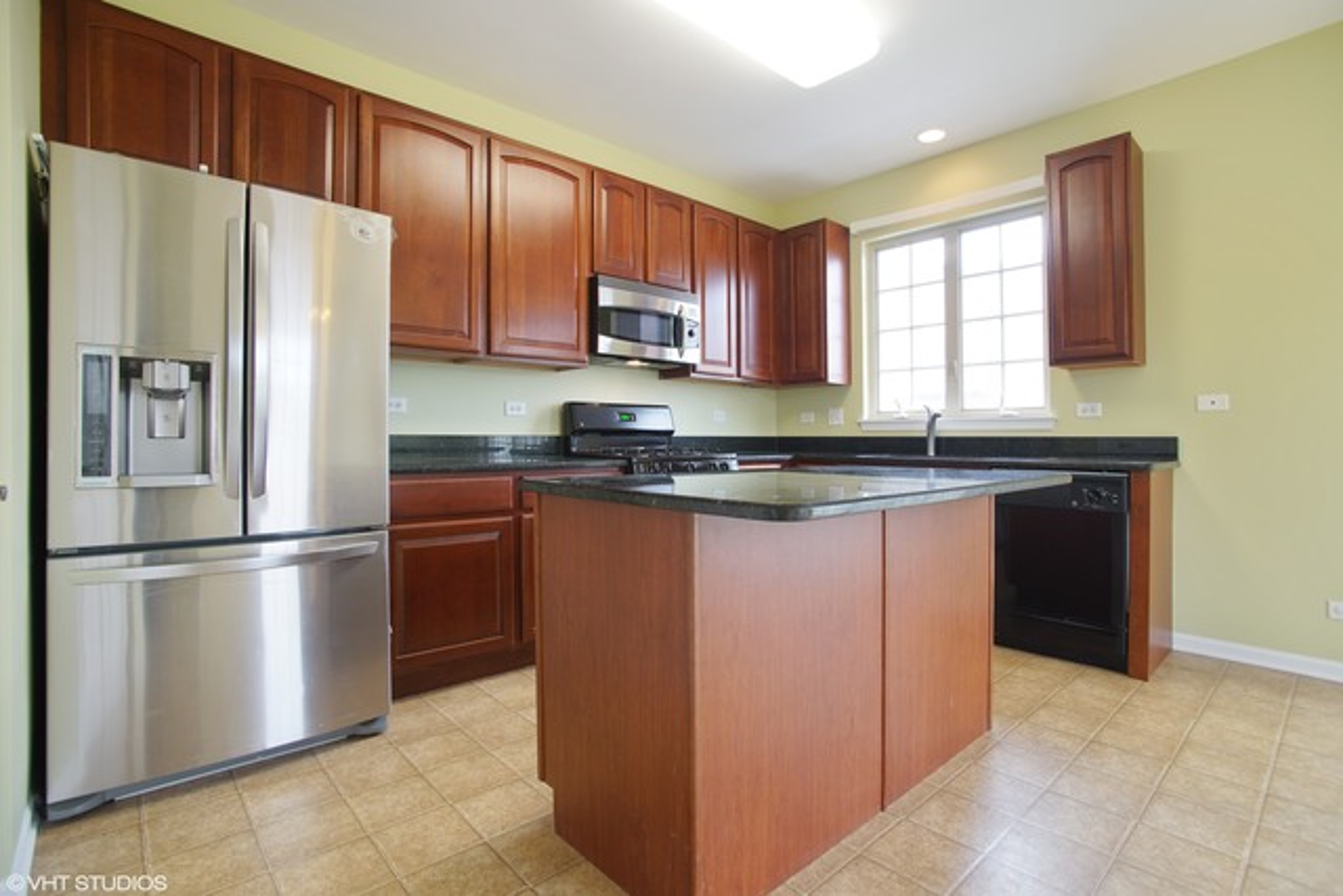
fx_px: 634
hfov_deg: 93.3
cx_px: 672
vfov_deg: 70.5
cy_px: 448
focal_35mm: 17
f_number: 8
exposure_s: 1/15
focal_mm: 17
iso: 400
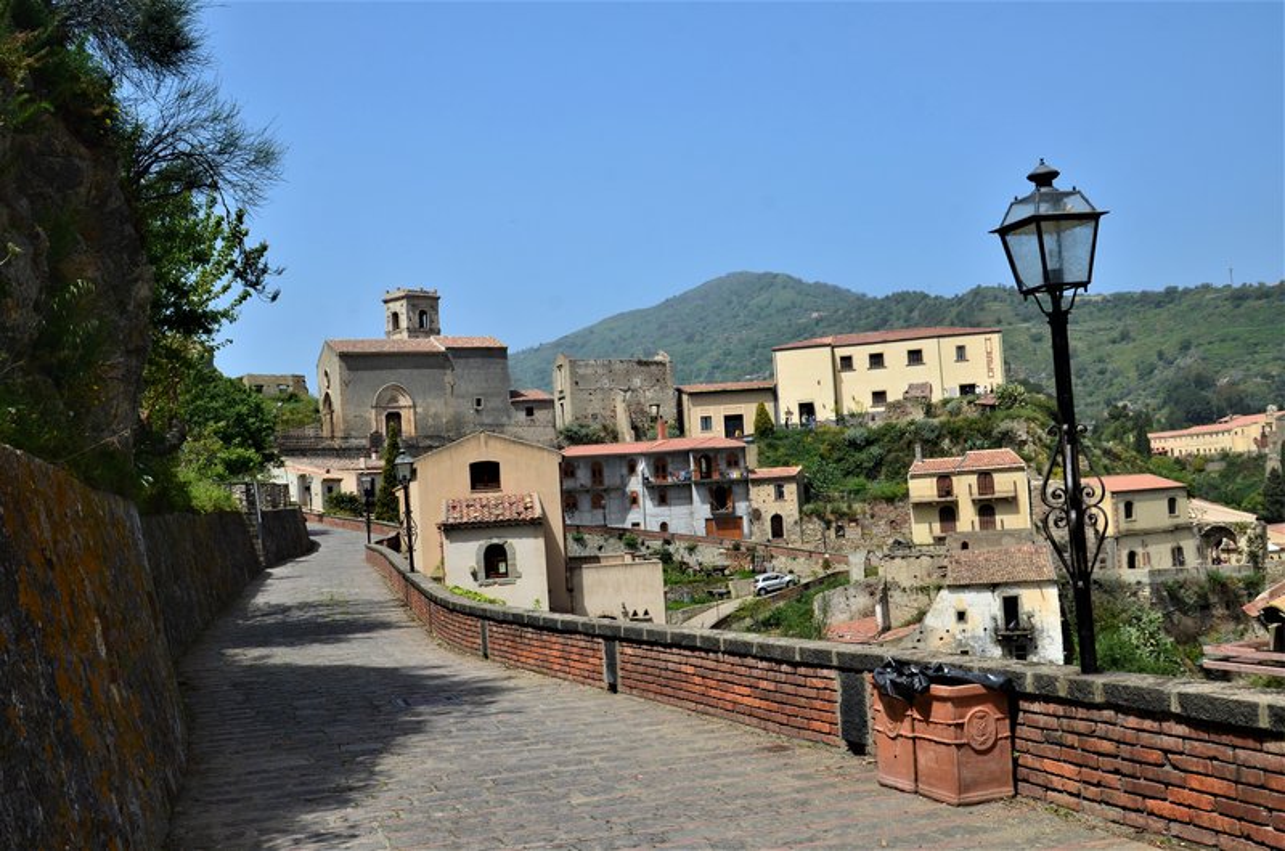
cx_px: 642
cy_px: 426
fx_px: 1282
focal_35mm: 36
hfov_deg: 53.2
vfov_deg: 36.7
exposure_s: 1/250
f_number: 10
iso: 250
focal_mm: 24
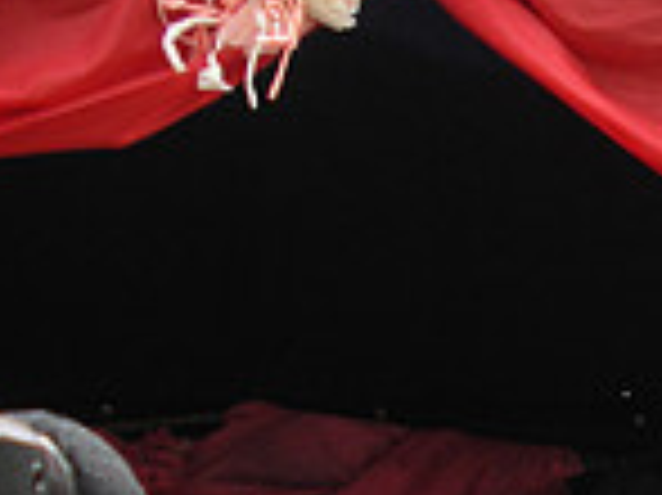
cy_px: 776
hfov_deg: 12.5
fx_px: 2713
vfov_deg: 10.1
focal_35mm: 142
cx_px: 1247
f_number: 3.5
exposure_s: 1/138
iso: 64
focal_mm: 6.3
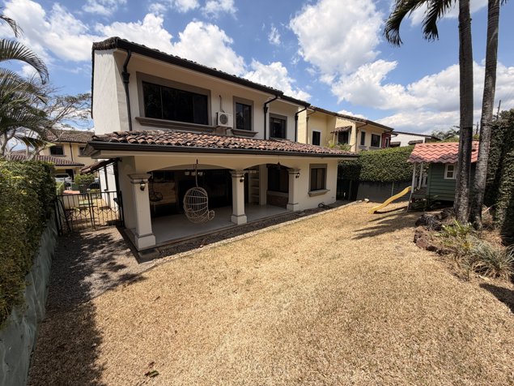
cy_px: 193
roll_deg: +0.1
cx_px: 257
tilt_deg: -8.7
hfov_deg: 102.1
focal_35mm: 14
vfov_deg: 85.7
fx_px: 208
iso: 20
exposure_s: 1/942
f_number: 2.2
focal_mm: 2.22
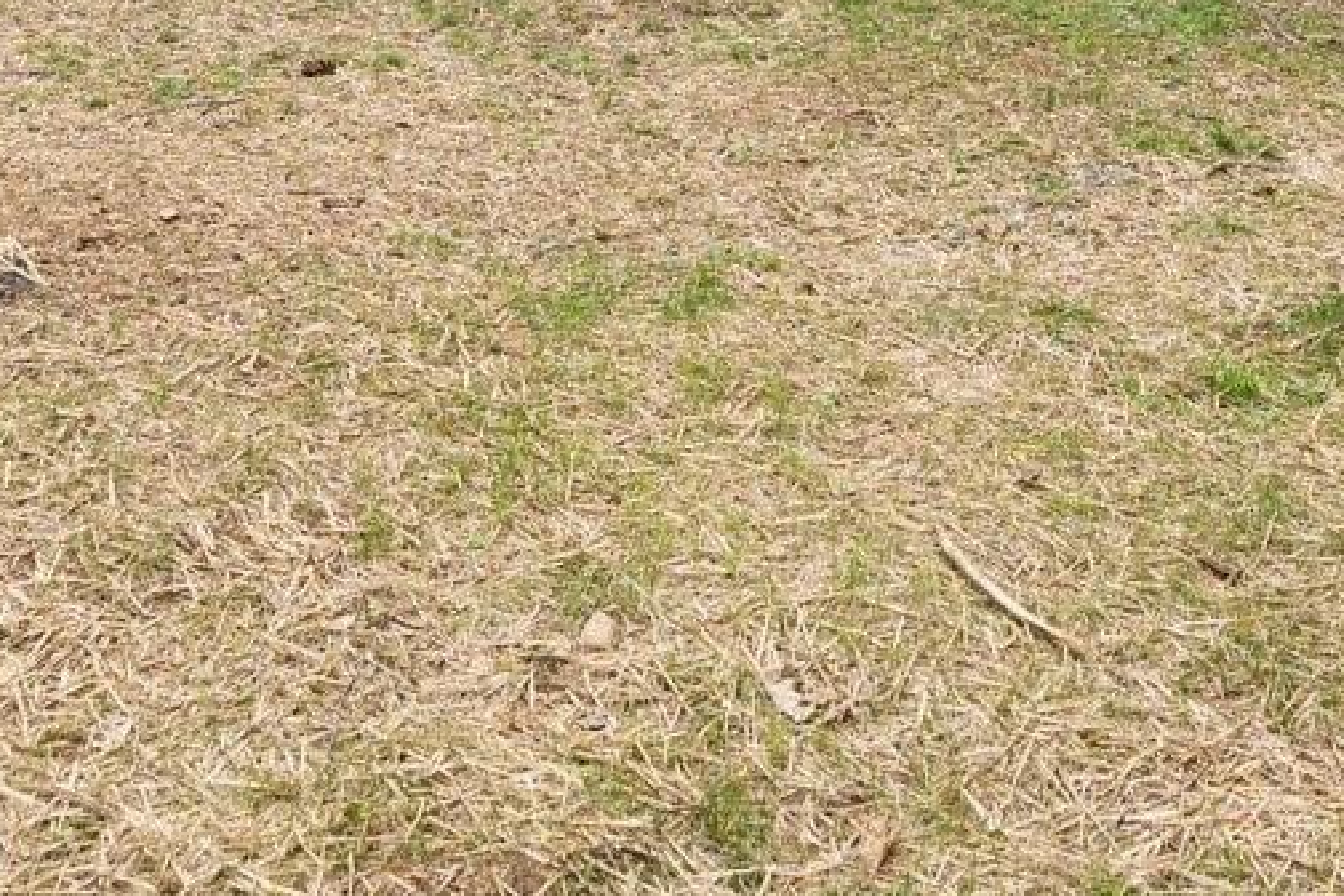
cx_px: 1136
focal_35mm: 65
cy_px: -548
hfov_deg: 30.0
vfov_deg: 18.0
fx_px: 2426
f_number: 6.3
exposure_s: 1/250
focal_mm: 16
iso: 400
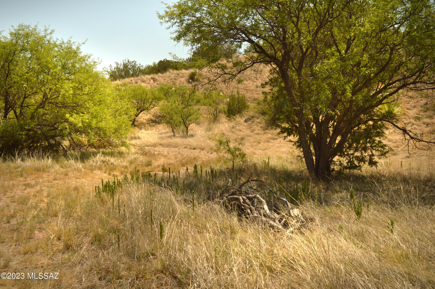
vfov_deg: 35.4
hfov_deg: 51.3
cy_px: 144
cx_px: 218
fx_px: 453
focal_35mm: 38
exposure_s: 1/400
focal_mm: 25
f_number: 10
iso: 100
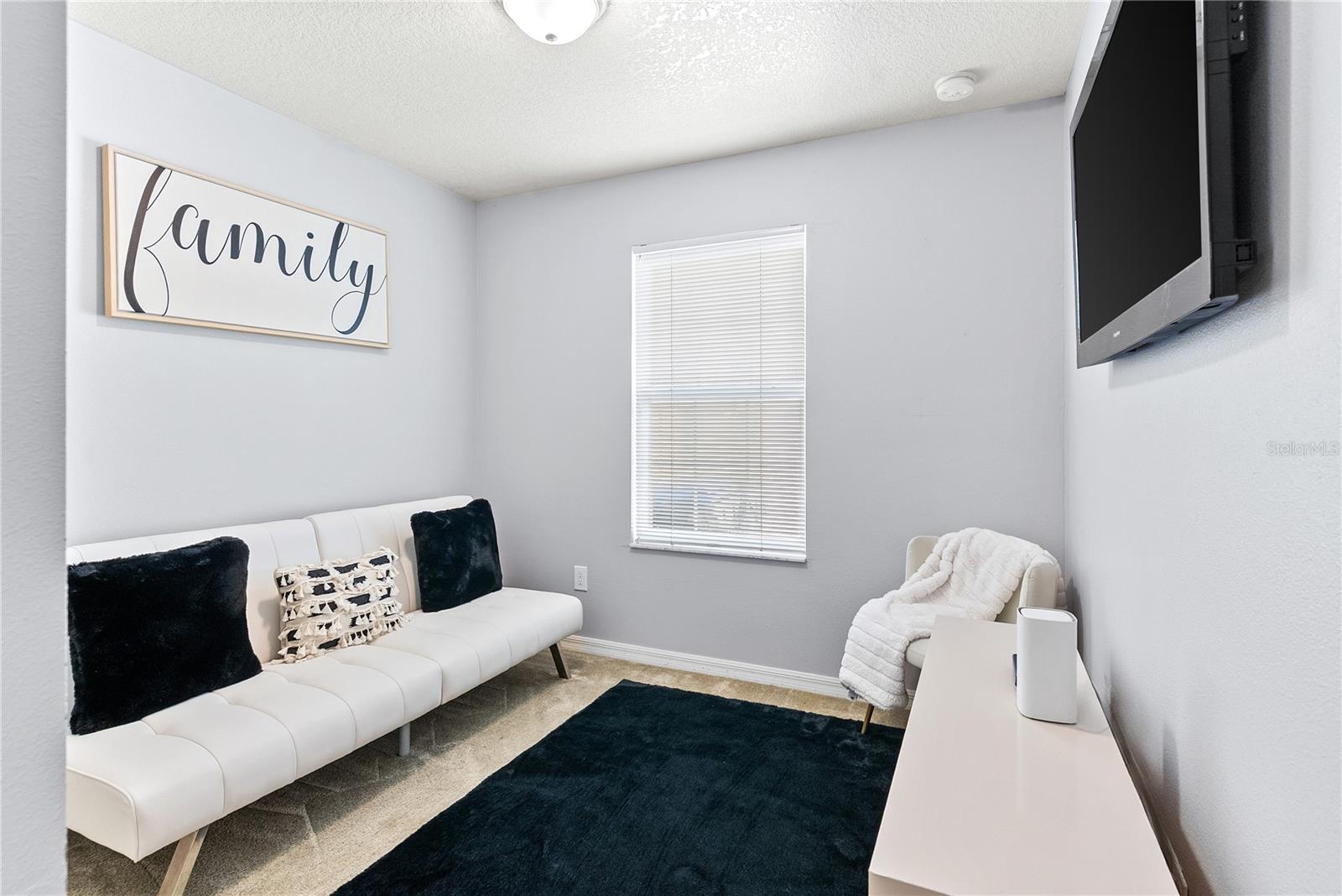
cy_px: 448
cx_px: 671
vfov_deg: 70.5
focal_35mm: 17
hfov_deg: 93.3
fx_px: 634
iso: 400
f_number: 8
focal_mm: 17
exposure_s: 1/4
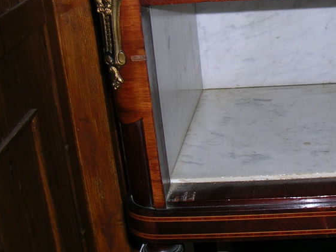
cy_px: 88
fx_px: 660
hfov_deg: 27.8
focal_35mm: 68
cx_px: 286
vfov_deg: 21.5
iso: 50
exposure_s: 1/60.1
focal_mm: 5.8
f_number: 2.8
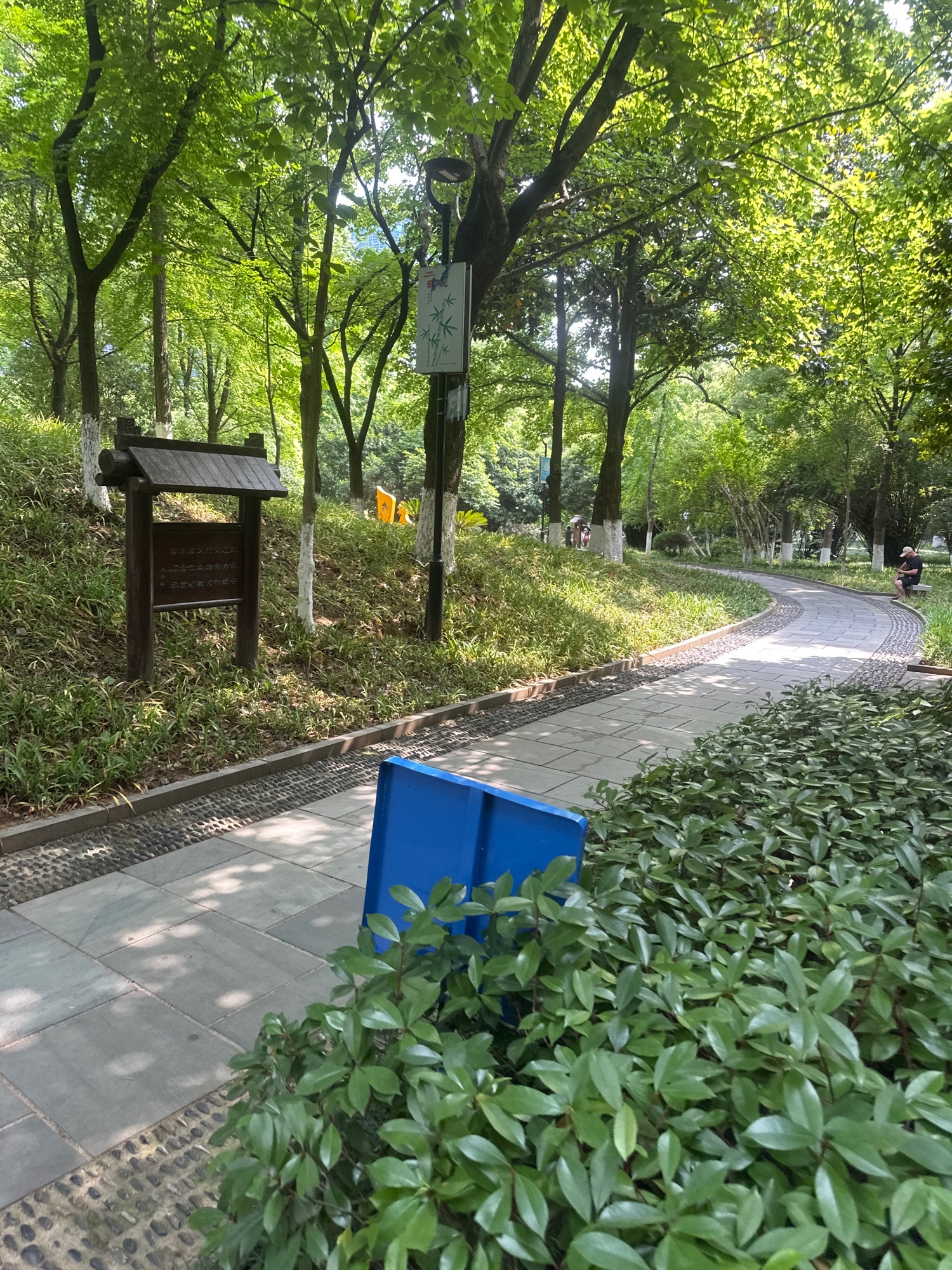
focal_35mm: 24
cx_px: 476
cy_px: 635
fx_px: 880
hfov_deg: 56.8
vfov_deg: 71.6
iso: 64
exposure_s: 1/137
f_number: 1.78
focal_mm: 6.86
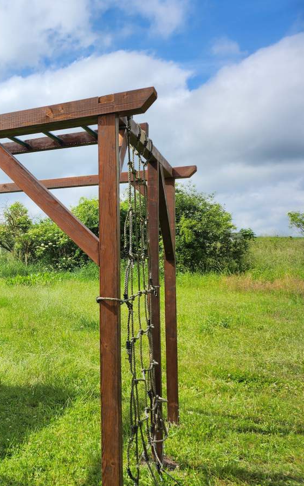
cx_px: -20
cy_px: 243
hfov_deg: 33.2
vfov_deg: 56.7
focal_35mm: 34
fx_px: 451
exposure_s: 1/3717
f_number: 1.8
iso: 50
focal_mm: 5
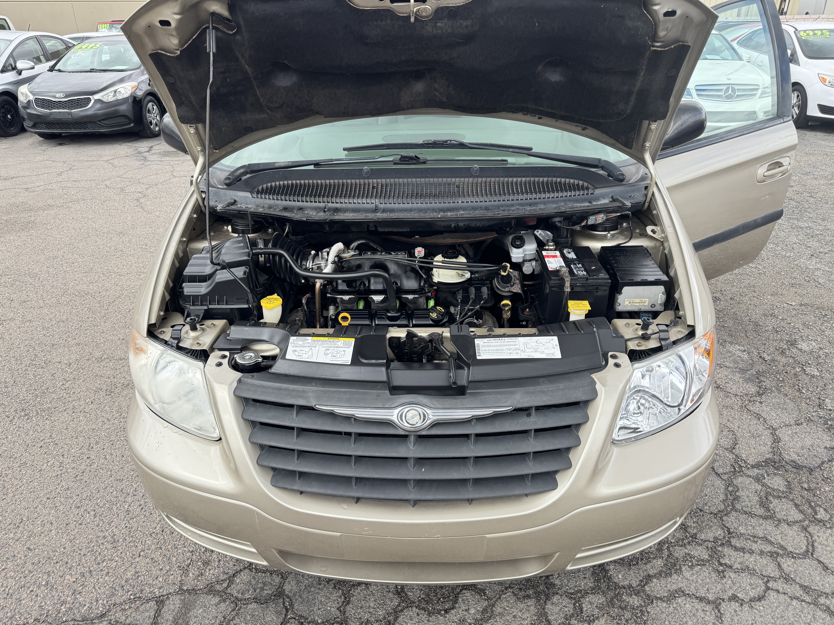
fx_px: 578
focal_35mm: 24
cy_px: 312
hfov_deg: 71.6
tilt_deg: -25.7
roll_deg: +0.4
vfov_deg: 56.8
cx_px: 417
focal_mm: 6.76
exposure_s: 1/853
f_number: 1.78
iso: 80
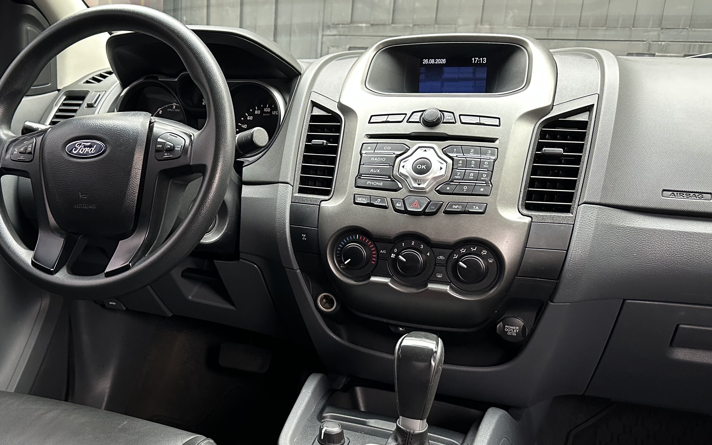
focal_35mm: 34
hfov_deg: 55.9
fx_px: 660
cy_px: 256
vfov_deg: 37.2
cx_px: 256
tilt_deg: -13.9
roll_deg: -2.8
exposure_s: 1/60
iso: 400
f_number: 1.78
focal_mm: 6.86
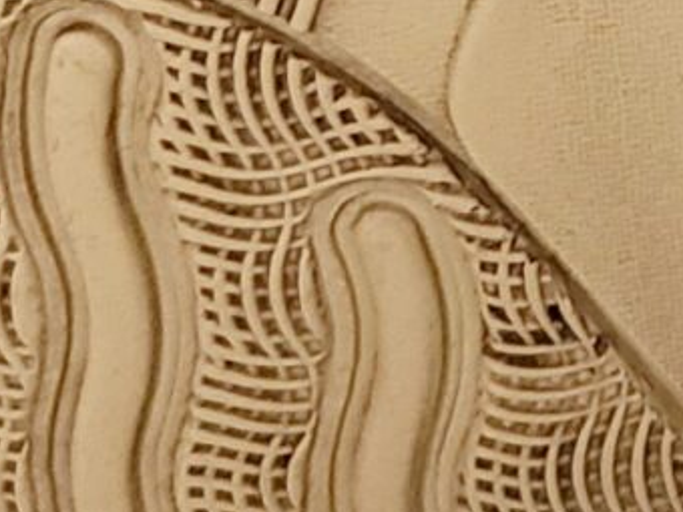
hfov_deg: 9.9
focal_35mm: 196
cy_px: -440
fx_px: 3867
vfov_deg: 7.3
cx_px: 908
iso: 250
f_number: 1.8
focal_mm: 5.4
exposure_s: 1/50
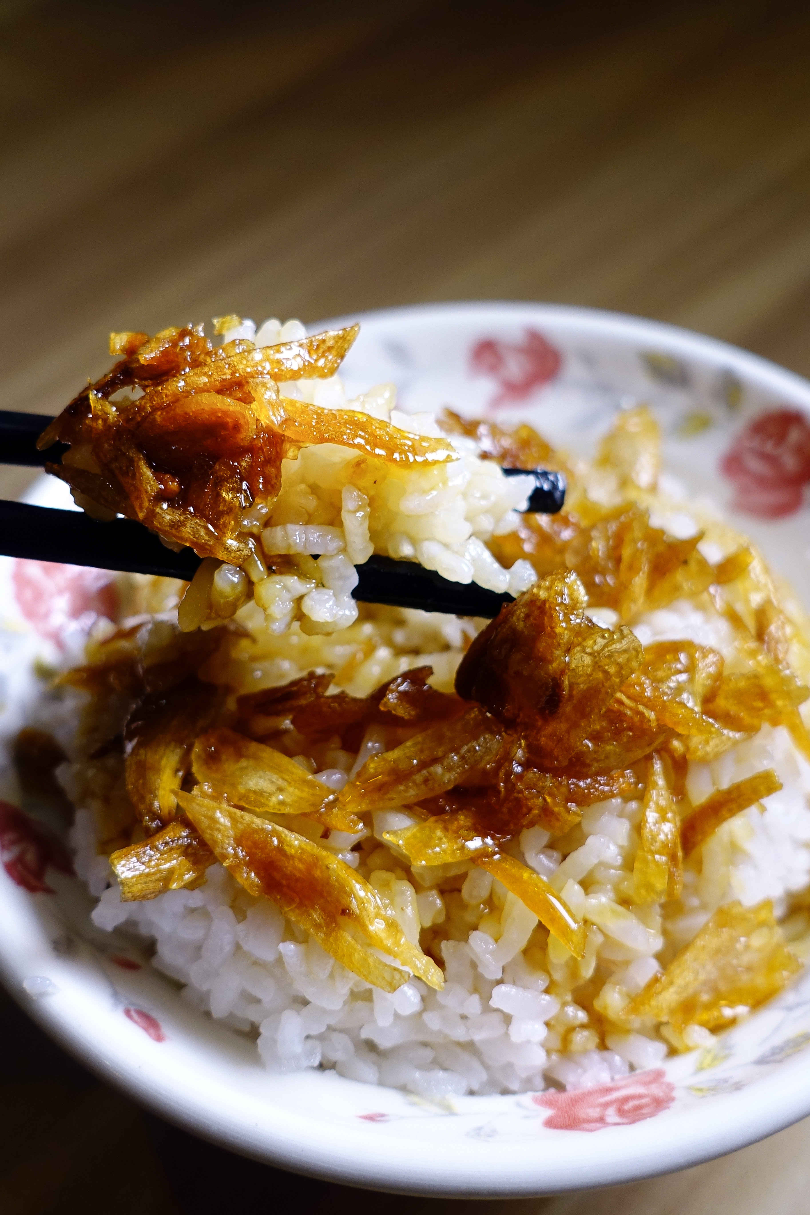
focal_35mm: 33
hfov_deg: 40.0
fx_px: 1114
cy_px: 608
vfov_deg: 57.2
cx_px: 405
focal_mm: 12.06
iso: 160
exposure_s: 1/160
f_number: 2.8
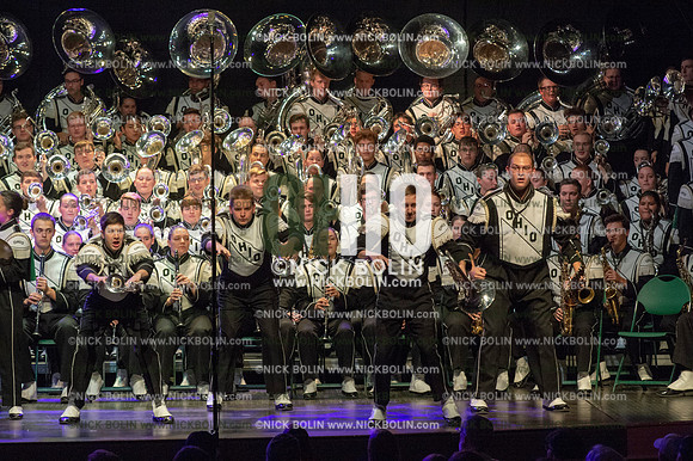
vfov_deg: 6.9
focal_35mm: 200
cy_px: 230
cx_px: 346
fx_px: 3848
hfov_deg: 10.3
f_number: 5.6
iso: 8000
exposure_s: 1/400
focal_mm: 200
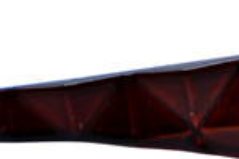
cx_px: 212
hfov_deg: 3.7
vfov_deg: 2.5
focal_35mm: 558
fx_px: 3700
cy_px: 69
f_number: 5.6
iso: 160
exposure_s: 1/150
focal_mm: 55
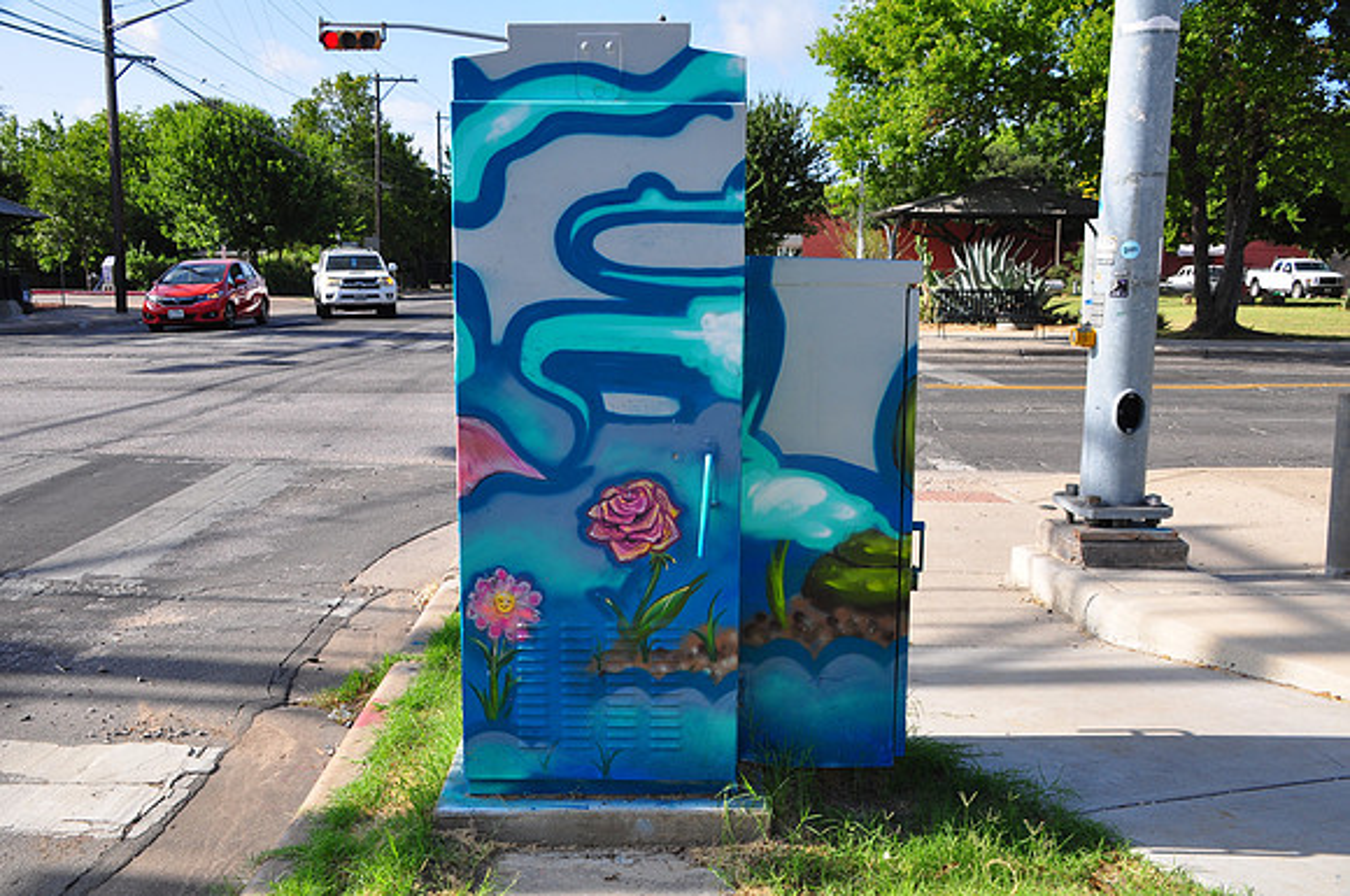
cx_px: 675
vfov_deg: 36.8
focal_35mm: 36
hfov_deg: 53.2
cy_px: 448
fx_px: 1348
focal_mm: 24
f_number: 13
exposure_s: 1/125
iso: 200
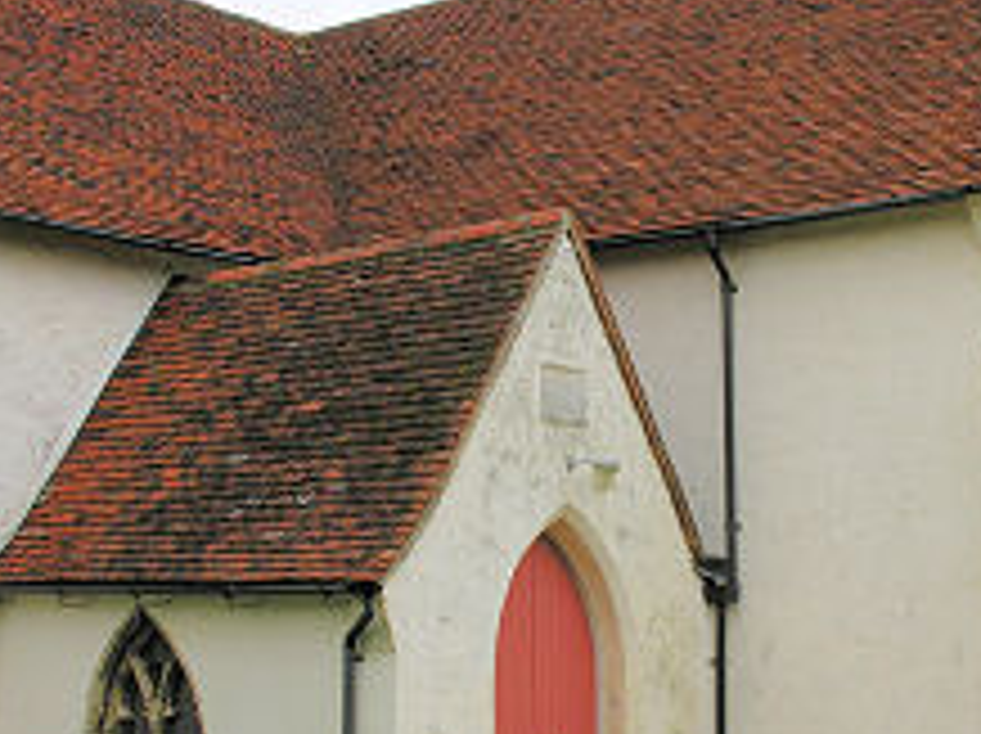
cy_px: 457
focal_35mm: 74
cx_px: 630
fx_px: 2095
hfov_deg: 26.3
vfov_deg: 19.8
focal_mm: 8.9
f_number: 5.6
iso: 50
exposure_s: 1/150
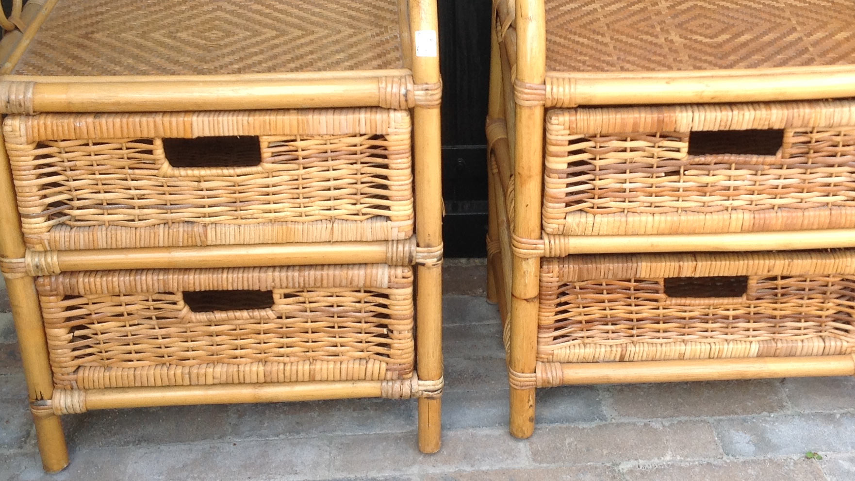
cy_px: 220
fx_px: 1270
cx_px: 474
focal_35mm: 56
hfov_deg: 37.2
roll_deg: +0.7
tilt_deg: -24.8
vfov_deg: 21.4
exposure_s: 1/229
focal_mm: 4.28
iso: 50
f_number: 2.4
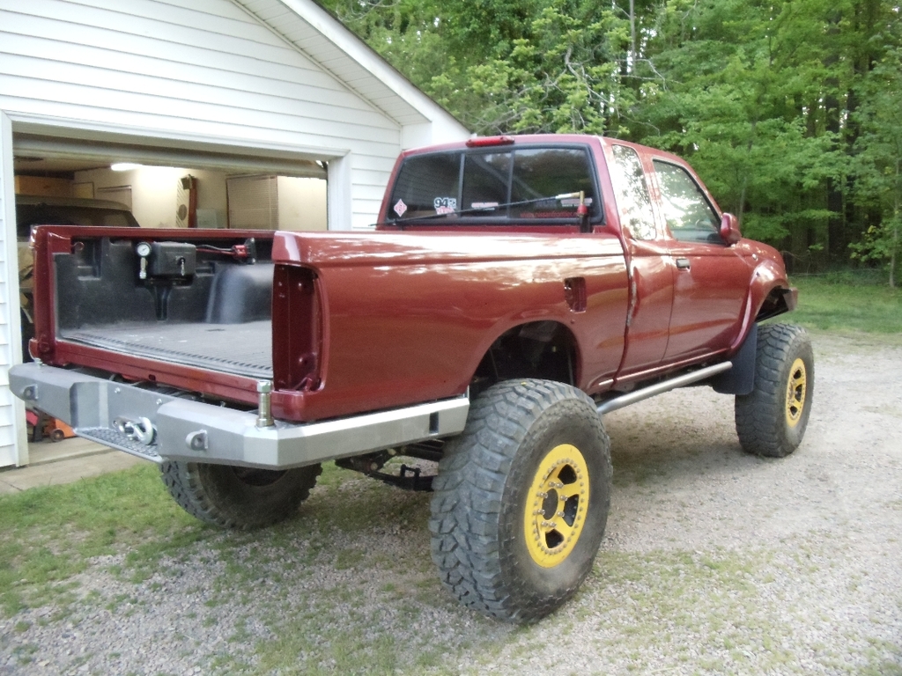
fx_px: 1147
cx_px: 451
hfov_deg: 42.9
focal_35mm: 44
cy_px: 338
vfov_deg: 32.9
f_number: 3.5
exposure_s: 1/80
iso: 400
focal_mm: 6
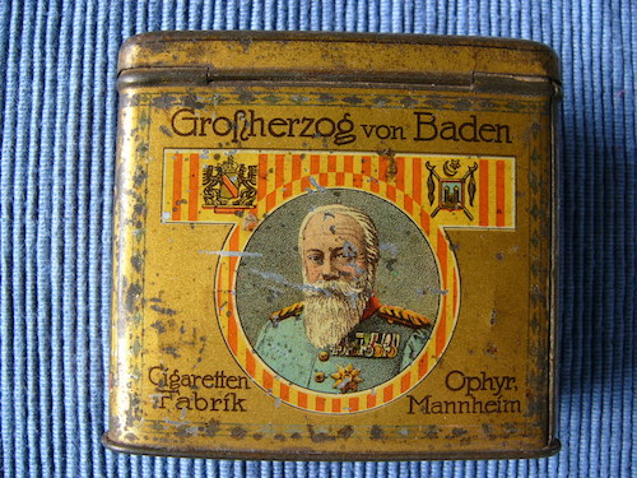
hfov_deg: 51.4
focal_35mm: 36
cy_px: 239
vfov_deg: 39.7
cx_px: 318
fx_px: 662
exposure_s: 1/100
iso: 50
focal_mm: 6
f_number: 2.8
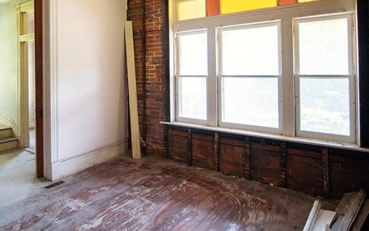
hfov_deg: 68.8
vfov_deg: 47.9
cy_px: 66
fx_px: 251
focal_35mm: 25
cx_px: 102
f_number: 2.8
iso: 500
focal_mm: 16
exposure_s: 1/200
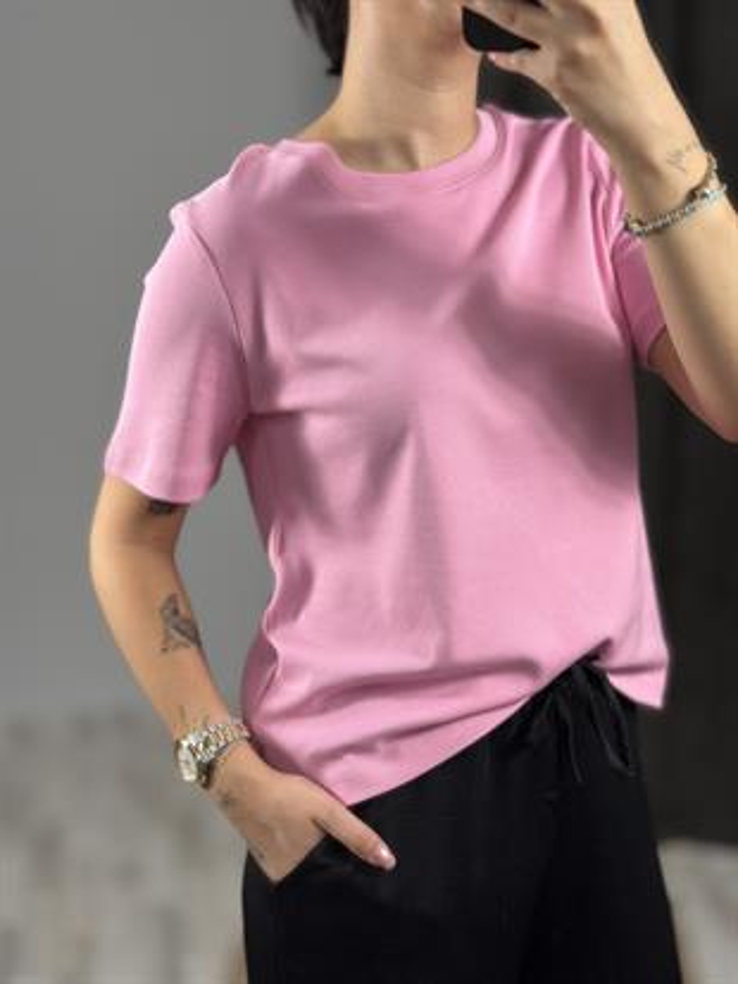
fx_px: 1364
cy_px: 492
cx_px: 369
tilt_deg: -35.4
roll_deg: +4.0
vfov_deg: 39.6
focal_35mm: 48
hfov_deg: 30.3
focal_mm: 6.86
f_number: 1.78
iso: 80
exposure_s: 1/100
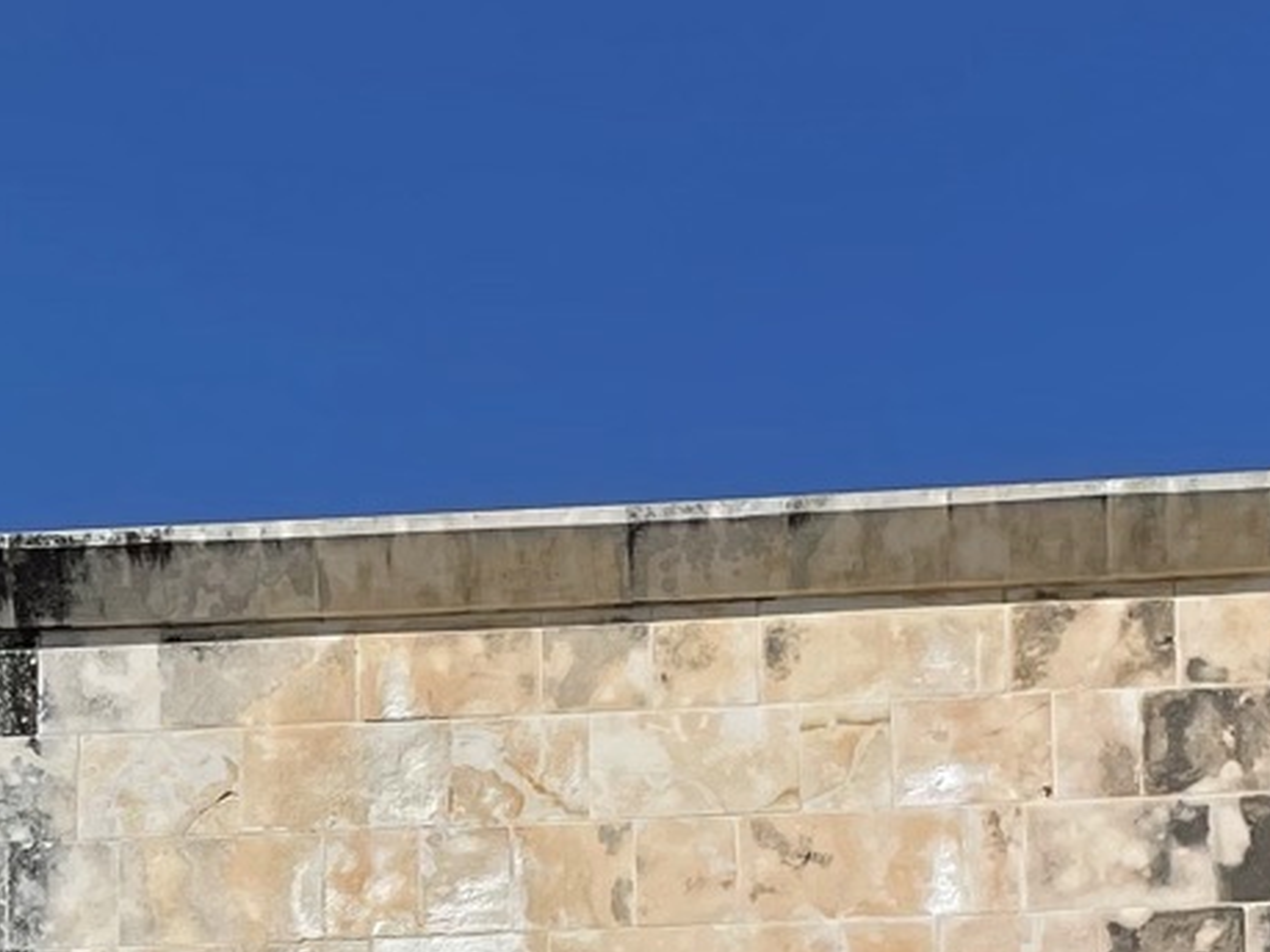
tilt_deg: +9.9
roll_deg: +0.2
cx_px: 426
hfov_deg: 16.9
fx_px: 4255
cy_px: 1428
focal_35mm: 116
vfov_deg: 12.2
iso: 32
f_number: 1.6
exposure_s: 1/7299
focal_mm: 4.2
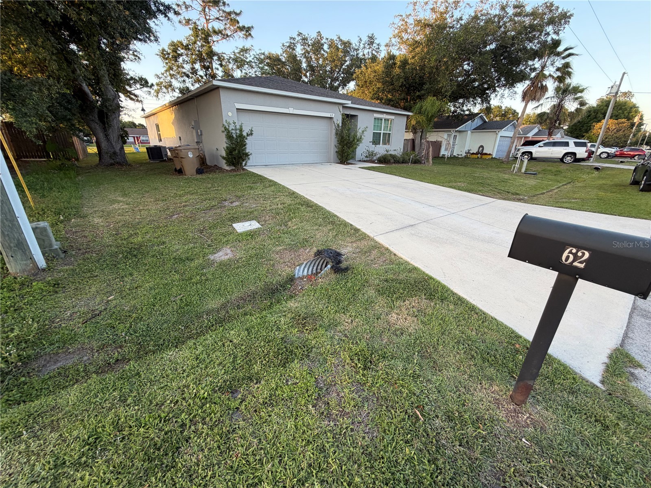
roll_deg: -1.0
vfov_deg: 85.7
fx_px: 263
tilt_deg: -21.7
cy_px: 244
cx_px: 326
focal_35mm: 14
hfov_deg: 102.1
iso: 64
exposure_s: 1/121
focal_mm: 2.22
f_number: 2.2
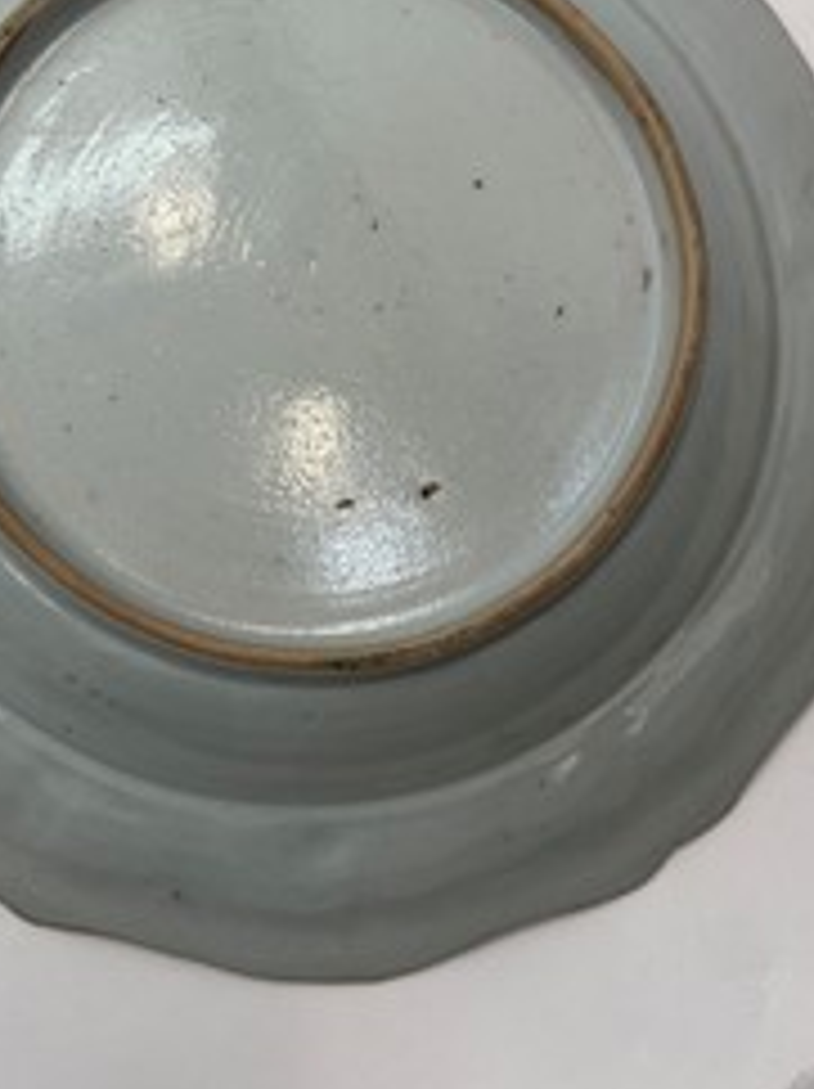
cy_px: 297
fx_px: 1351
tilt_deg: -74.5
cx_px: 279
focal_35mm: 43
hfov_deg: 33.3
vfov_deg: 42.8
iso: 40
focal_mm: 5.1
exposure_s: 1/179
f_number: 1.6
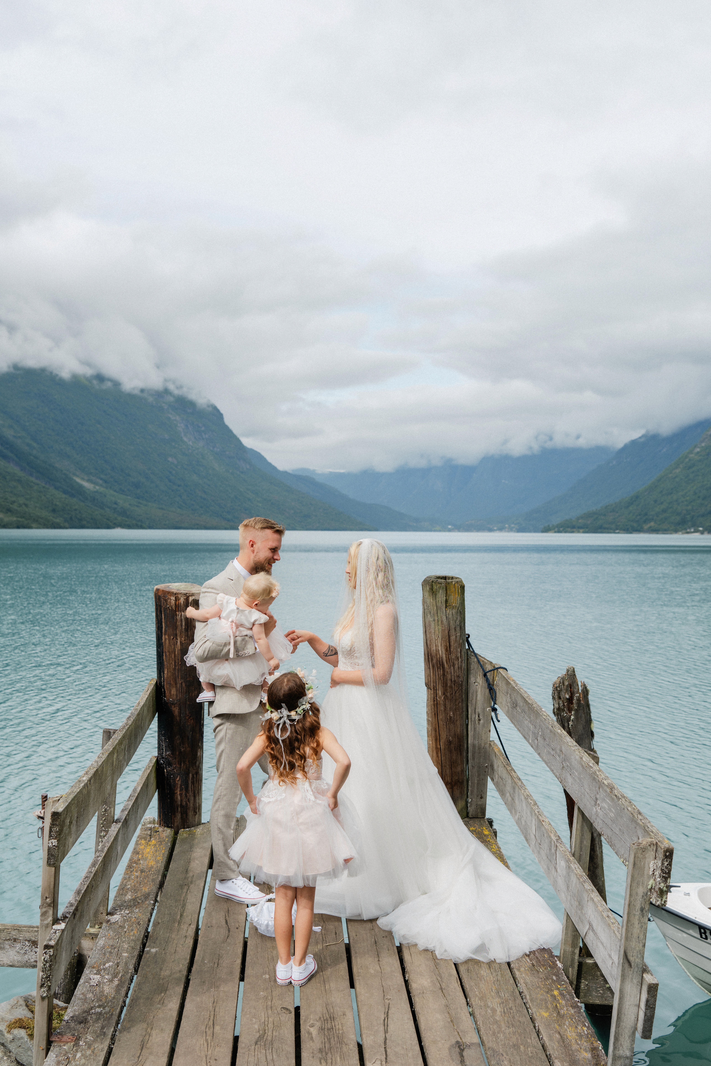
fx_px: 1037
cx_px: 356
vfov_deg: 54.4
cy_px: 533
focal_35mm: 35
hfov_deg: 37.9
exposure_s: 1/1000
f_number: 4
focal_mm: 35
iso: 100
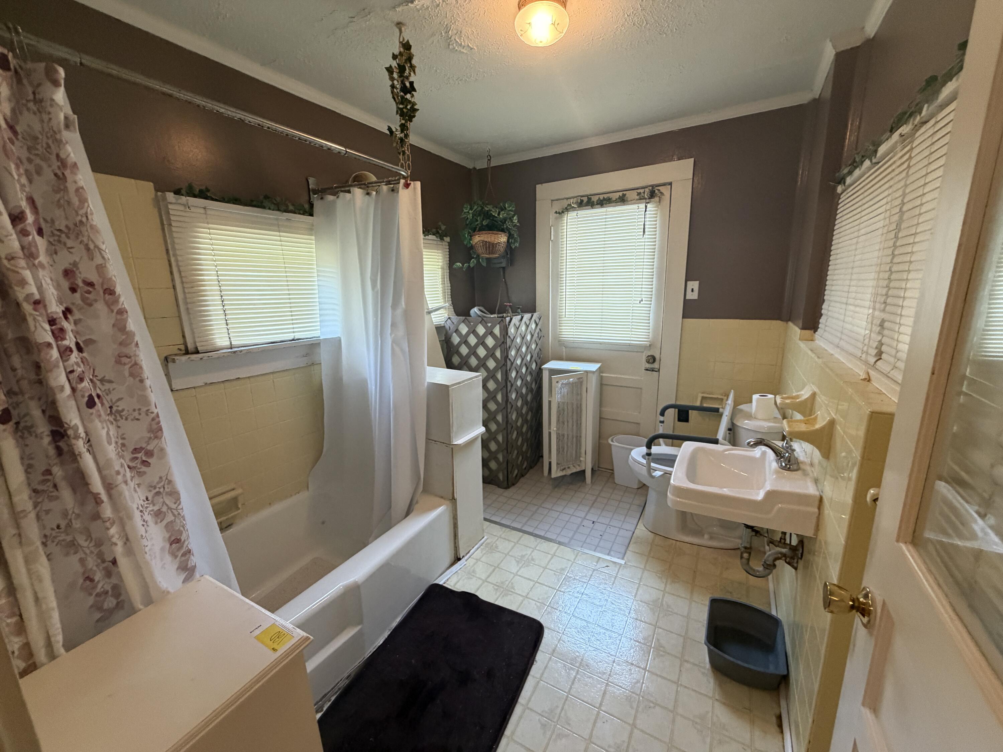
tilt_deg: -13.3
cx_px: 502
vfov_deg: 85.7
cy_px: 376
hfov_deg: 102.1
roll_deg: +1.5
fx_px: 406
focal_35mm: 14
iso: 320
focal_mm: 2.22
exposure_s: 1/60
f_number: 2.2
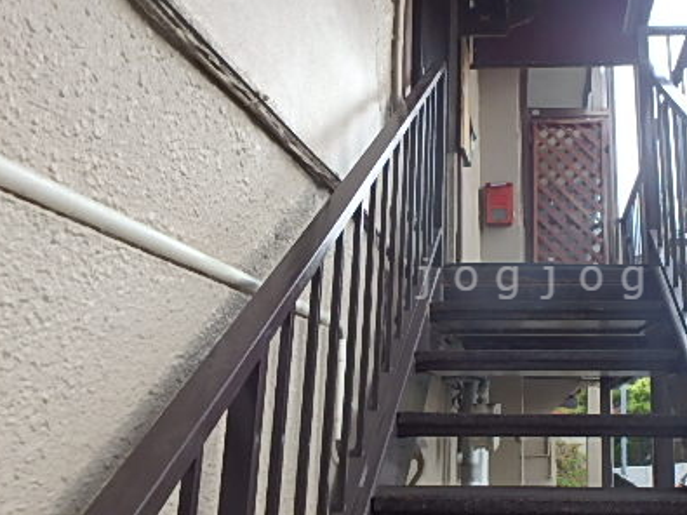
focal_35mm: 34
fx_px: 675
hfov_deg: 51.1
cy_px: 278
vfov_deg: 41.7
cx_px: 534
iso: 160
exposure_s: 1/60
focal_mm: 3.7
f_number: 3.5
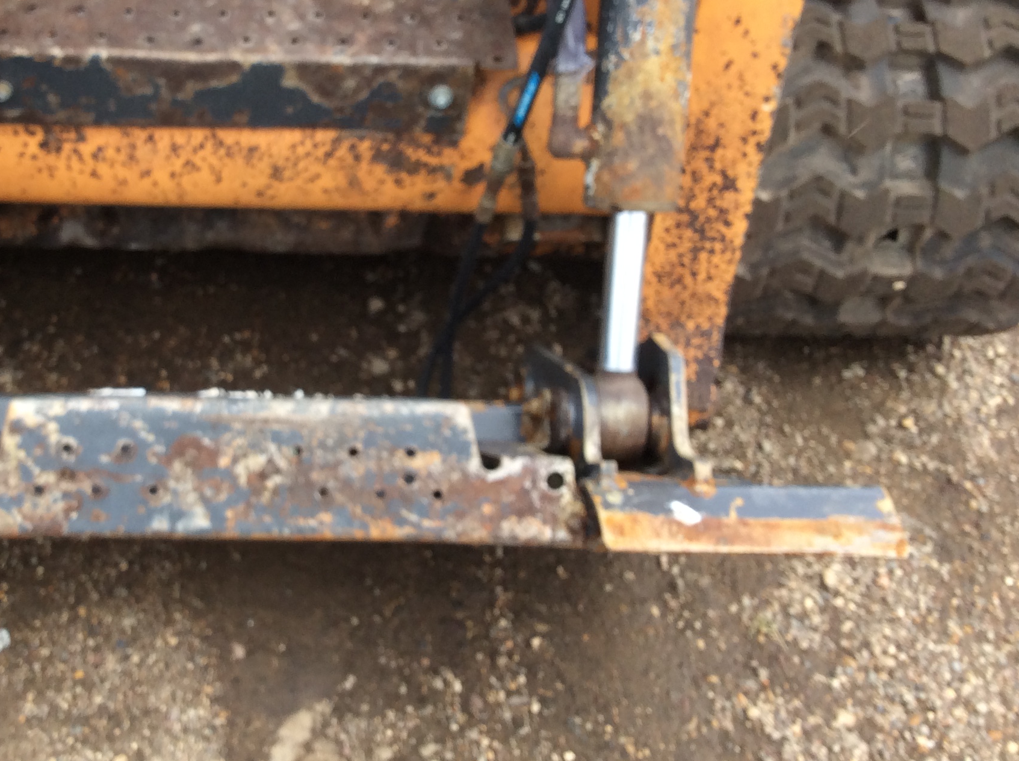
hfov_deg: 38.0
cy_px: 328
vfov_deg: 29.6
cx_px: 258
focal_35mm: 49
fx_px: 1440
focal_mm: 3.3
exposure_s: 1/369
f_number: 2.4
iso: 32
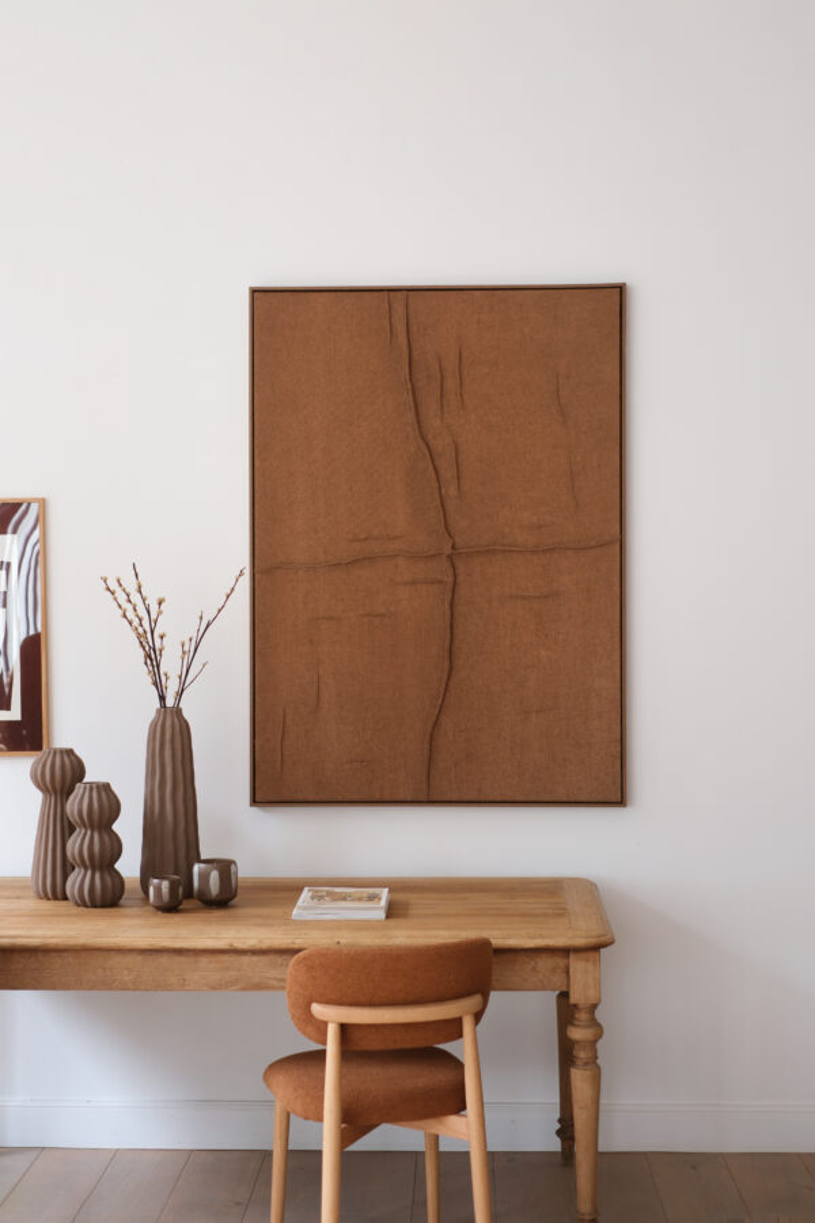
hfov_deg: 25.5
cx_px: 408
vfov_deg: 37.5
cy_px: 612
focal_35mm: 53
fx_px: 1800
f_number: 2.8
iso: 125
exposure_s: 1/75
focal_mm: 35
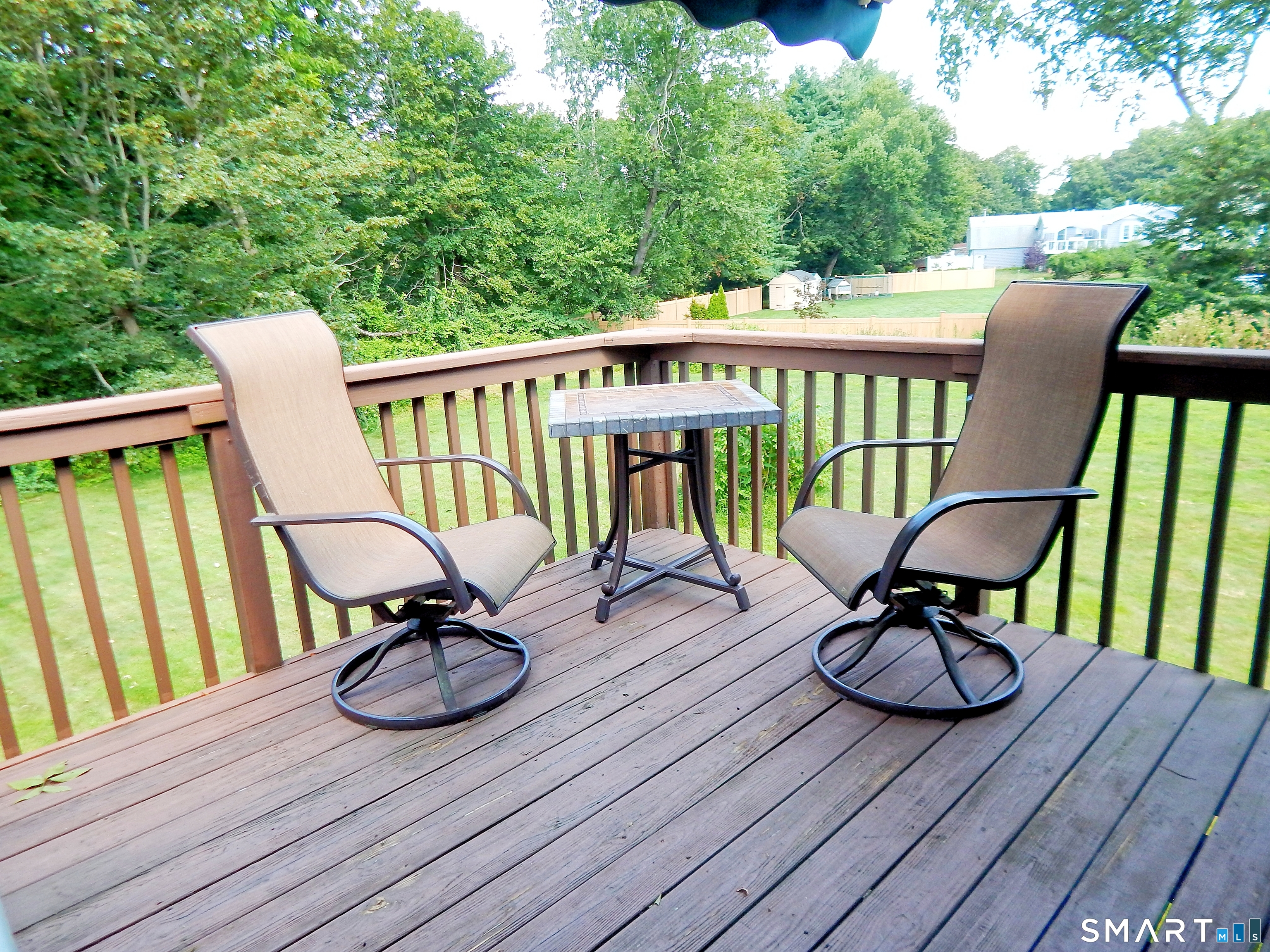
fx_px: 807
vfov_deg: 61.1
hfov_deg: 76.4
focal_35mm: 22
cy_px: 476
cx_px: 635
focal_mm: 4
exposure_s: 1/125
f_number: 3
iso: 125
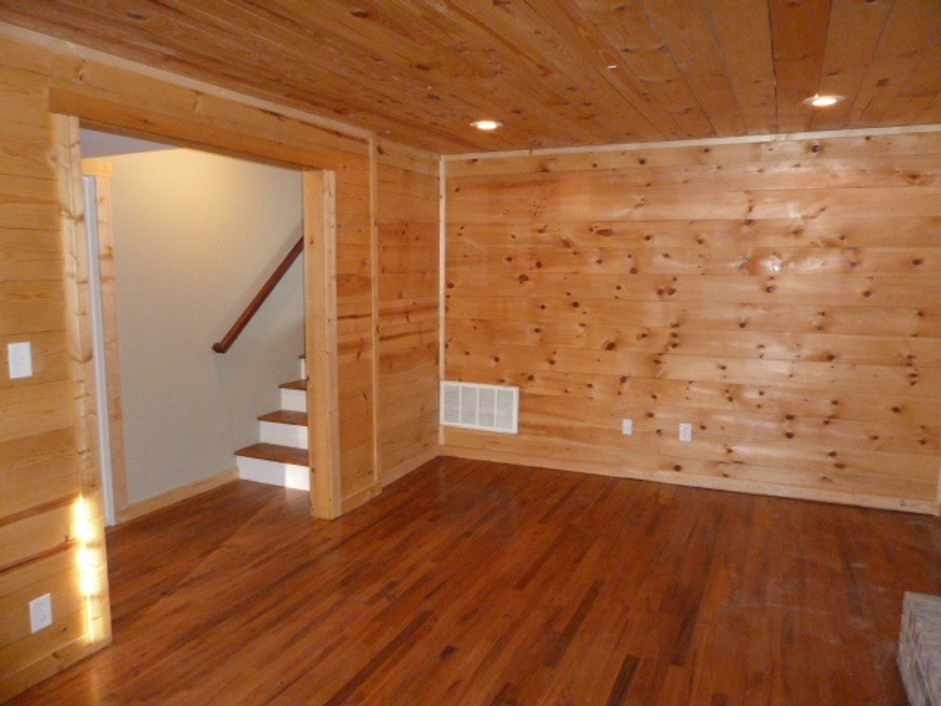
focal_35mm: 25
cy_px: 353
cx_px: 470
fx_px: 680
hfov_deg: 69.4
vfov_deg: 54.9
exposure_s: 1/30
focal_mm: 4.1
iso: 640
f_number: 3.3
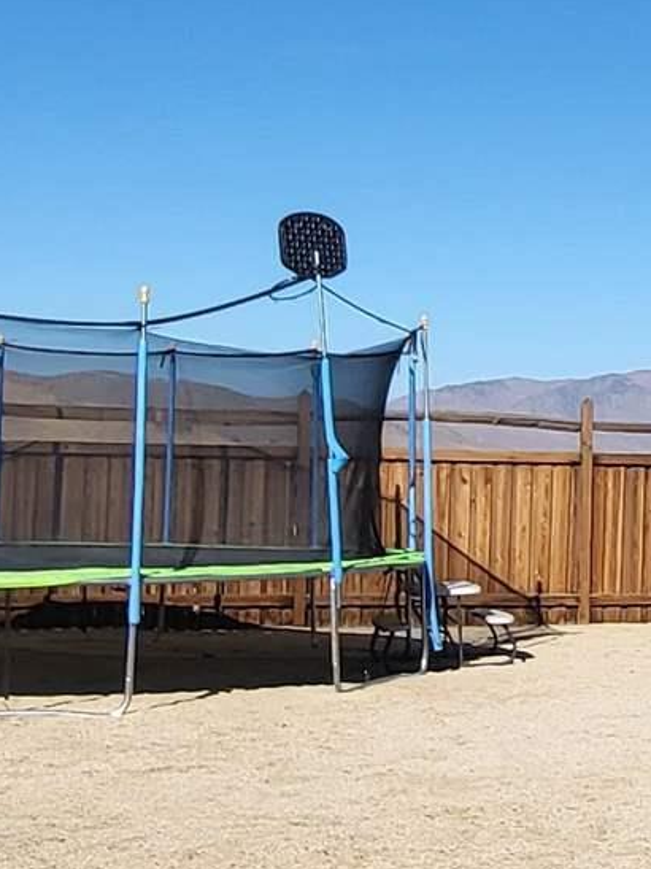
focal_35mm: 73
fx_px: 1831
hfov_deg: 19.3
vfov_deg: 26.6
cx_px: 729
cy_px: 319
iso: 32
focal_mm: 1.74
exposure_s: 1/1410
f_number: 2.2
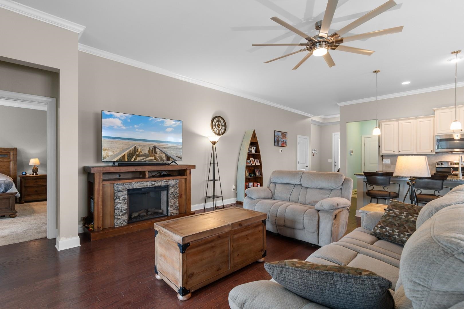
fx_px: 206
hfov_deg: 96.7
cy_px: 154
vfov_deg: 73.7
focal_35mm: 16
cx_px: 232
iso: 100
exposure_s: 1/6
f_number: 4.8
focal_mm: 11
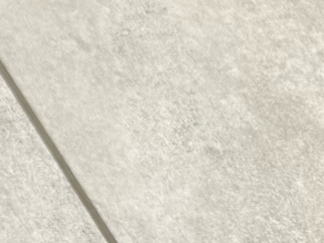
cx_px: -709
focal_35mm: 177
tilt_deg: -63.6
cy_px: -111
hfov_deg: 8.8
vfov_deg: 8.2
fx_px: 1656
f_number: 1.78
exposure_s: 1/100
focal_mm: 6.76
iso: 100
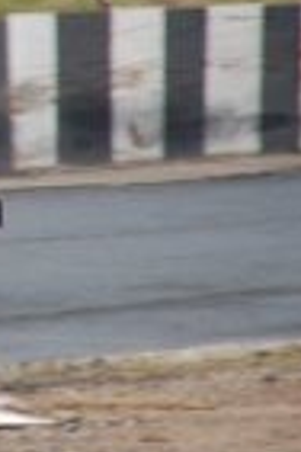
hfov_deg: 1.5
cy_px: -109
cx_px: -656
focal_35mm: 918
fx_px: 11516
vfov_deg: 2.2
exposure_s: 1/200
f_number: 6
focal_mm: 135
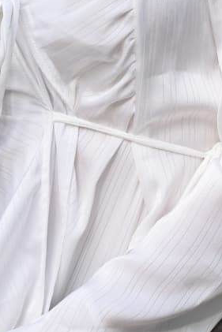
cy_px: -51
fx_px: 3355
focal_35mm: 363
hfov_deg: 3.8
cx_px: 118
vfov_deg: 5.7
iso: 250
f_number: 4
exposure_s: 1/640
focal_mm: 85
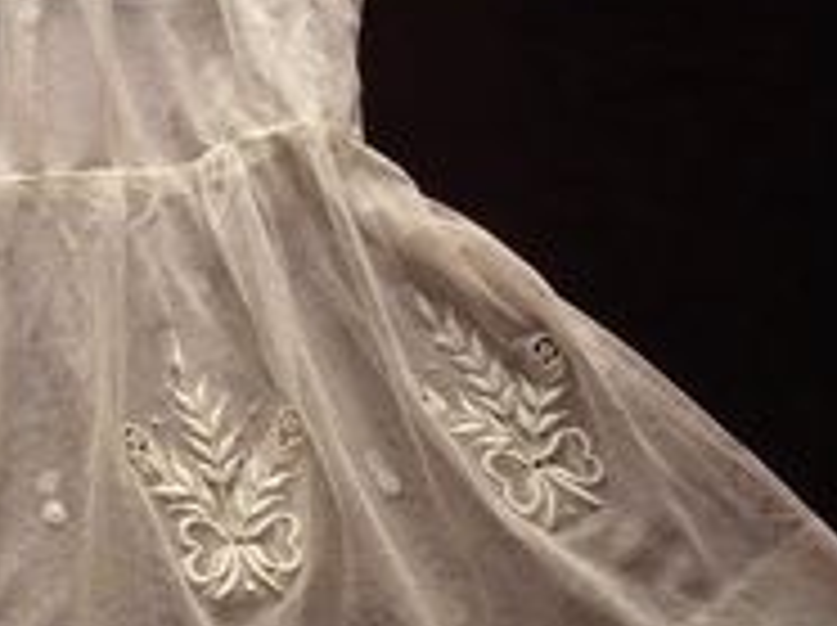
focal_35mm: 83
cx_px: 0
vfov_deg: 17.7
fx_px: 2004
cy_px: 250
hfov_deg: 22.7
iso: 400
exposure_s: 1/320
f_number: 2.8
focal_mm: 5.8
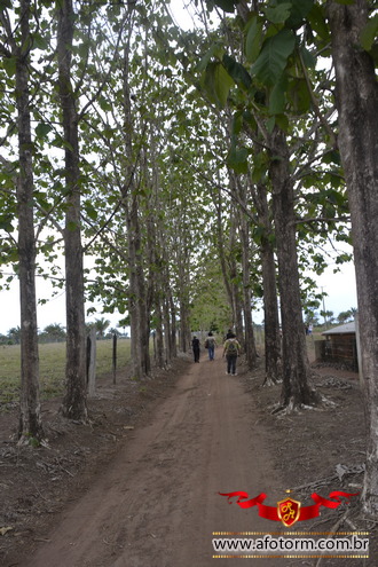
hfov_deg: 43.6
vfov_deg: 61.9
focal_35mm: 30
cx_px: 189
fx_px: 472
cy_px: 284
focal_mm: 20
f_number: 5.6
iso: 160
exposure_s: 1/125
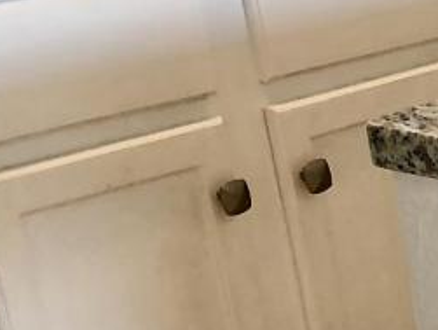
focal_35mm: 152
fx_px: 1926
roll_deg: -2.4
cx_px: 1170
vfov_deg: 9.3
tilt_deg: -27.9
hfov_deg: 10.5
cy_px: 629
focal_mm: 4
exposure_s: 1/40
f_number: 1.8
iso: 25
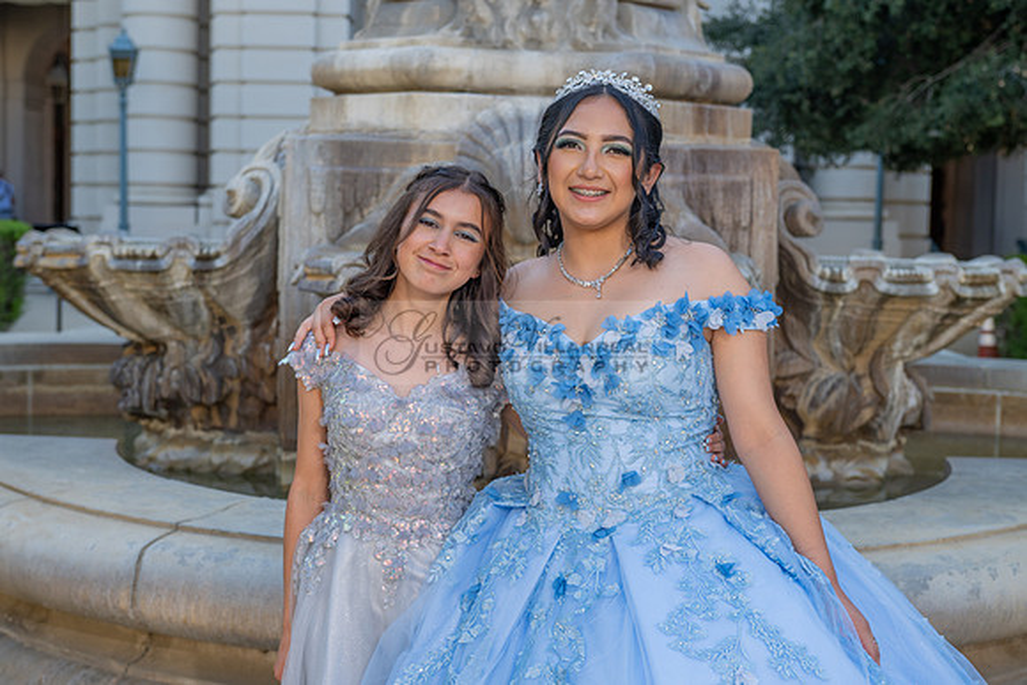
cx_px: 514
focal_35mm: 56
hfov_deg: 35.6
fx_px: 1598
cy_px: 342
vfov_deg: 24.2
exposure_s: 1/200
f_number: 5
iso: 200
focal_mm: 56
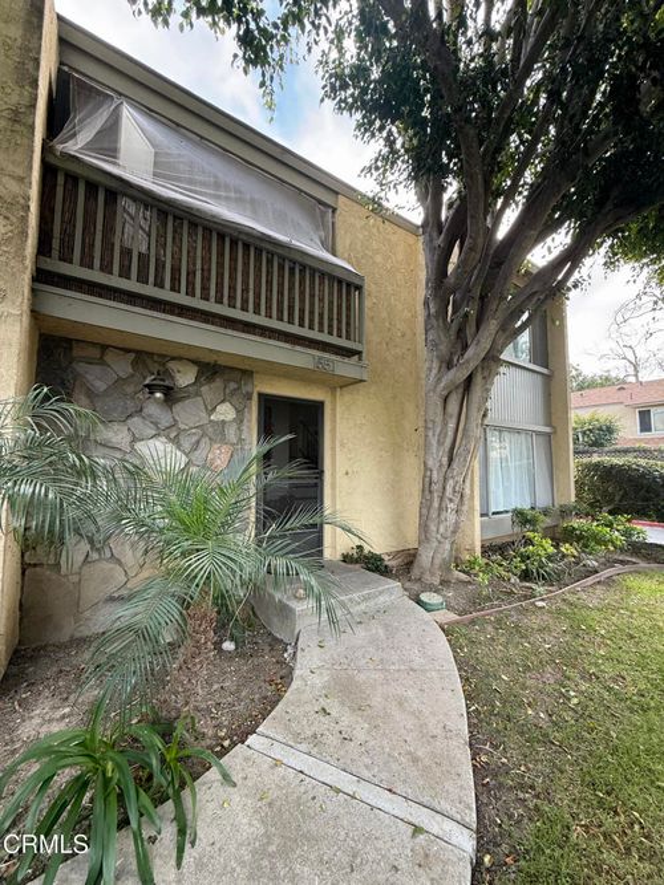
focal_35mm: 14
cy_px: 442
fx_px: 358
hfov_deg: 85.7
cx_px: 332
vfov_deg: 102.1
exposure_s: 1/99
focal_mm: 2.22
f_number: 2.2
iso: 64
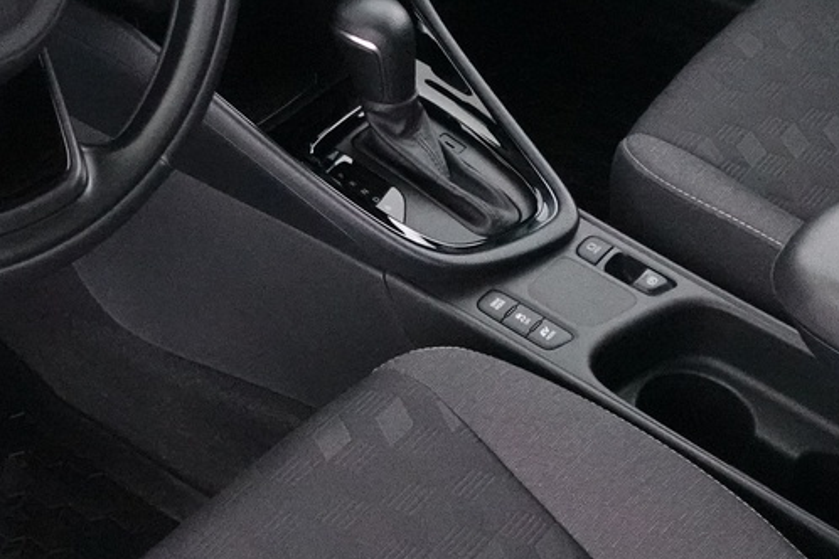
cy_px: 153
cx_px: 340
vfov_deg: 20.8
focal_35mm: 65
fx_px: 1515
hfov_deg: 30.9
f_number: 2
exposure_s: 1/80
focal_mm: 7.6
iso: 5000
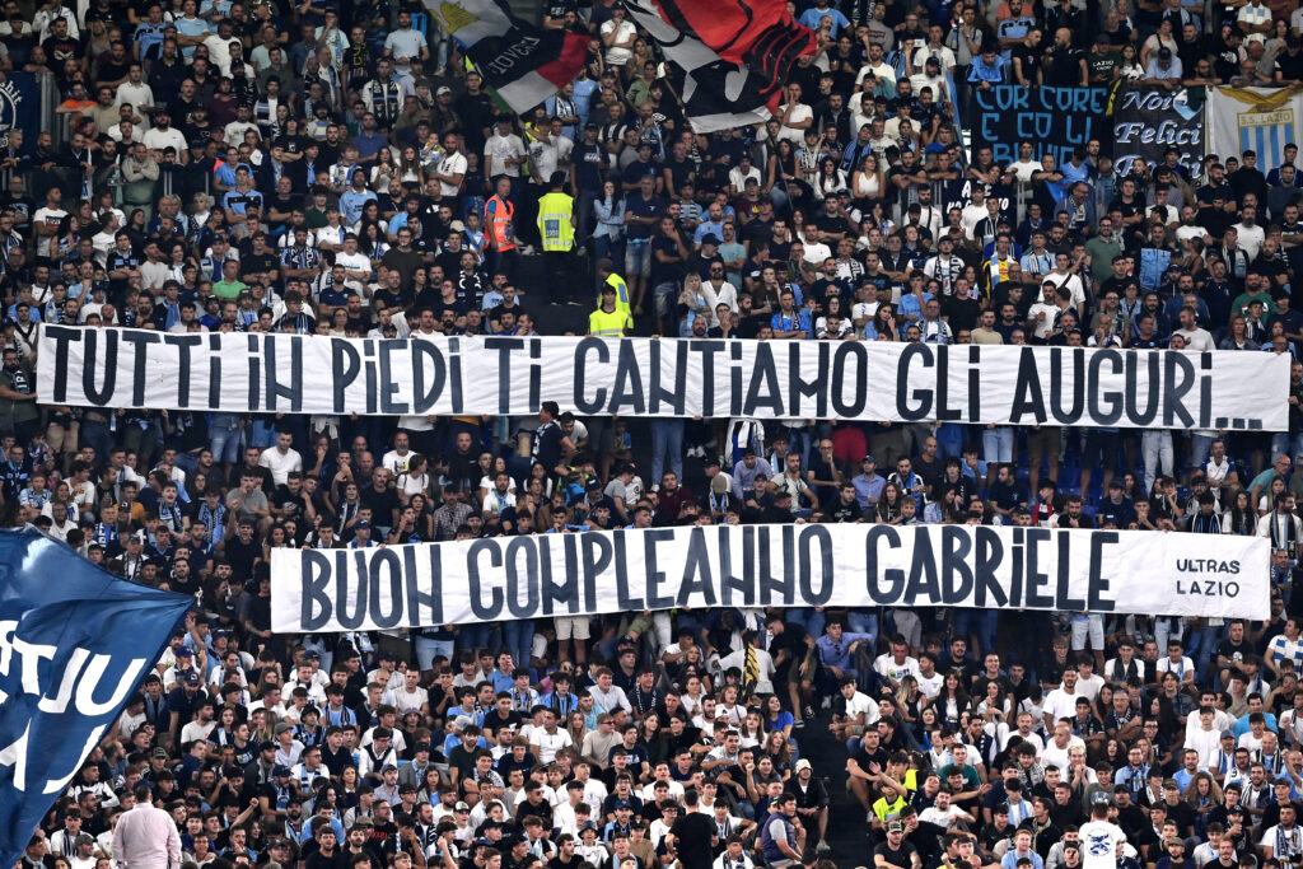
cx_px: 652
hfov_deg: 5.2
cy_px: 434
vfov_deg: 3.4
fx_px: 14479
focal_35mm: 400
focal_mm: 400
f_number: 4
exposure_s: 1/800
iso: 2500
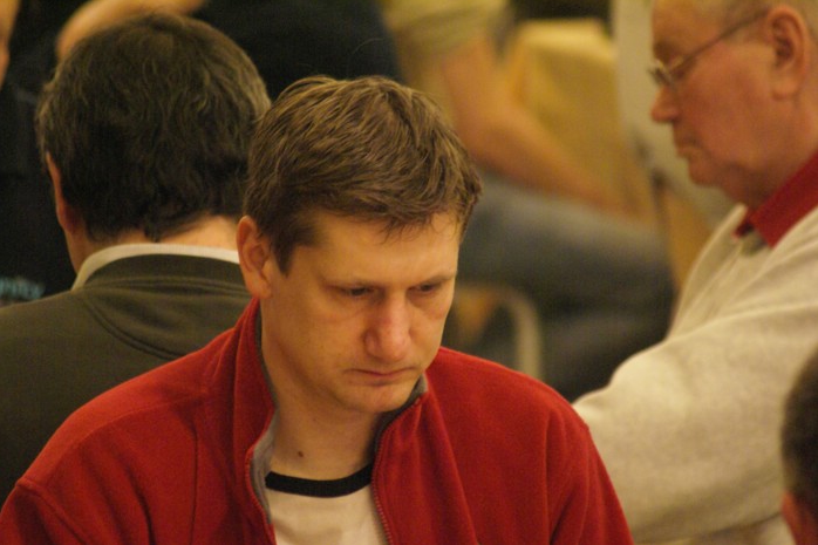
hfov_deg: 4.6
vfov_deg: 3.0
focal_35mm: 452
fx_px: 10267
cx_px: 409
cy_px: 273
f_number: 5.6
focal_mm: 300
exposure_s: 1/13
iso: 1600
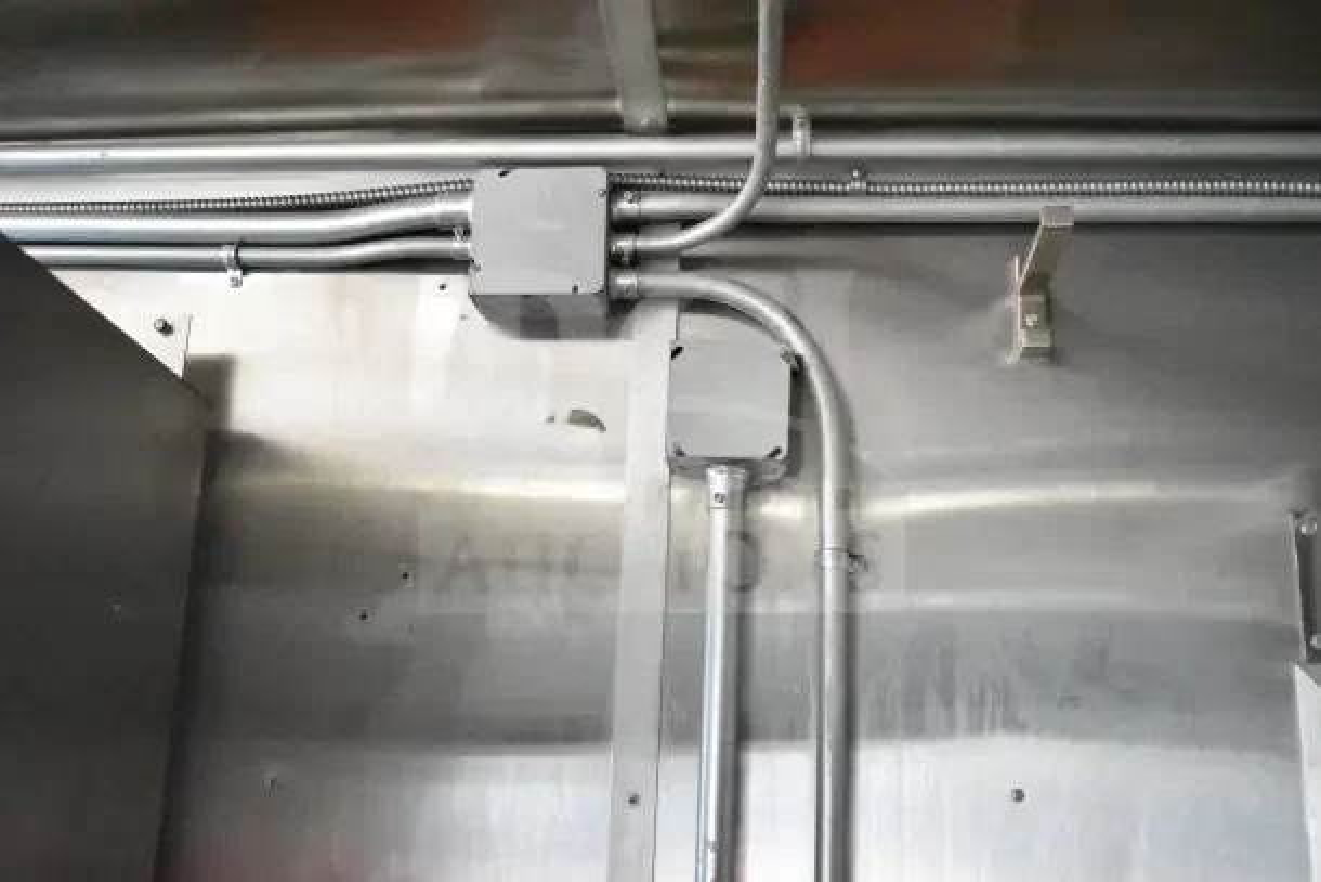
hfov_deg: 55.1
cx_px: 660
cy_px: 441
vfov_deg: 38.4
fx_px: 1266
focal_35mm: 34
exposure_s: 1/40
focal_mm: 23
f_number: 3.8
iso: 14400
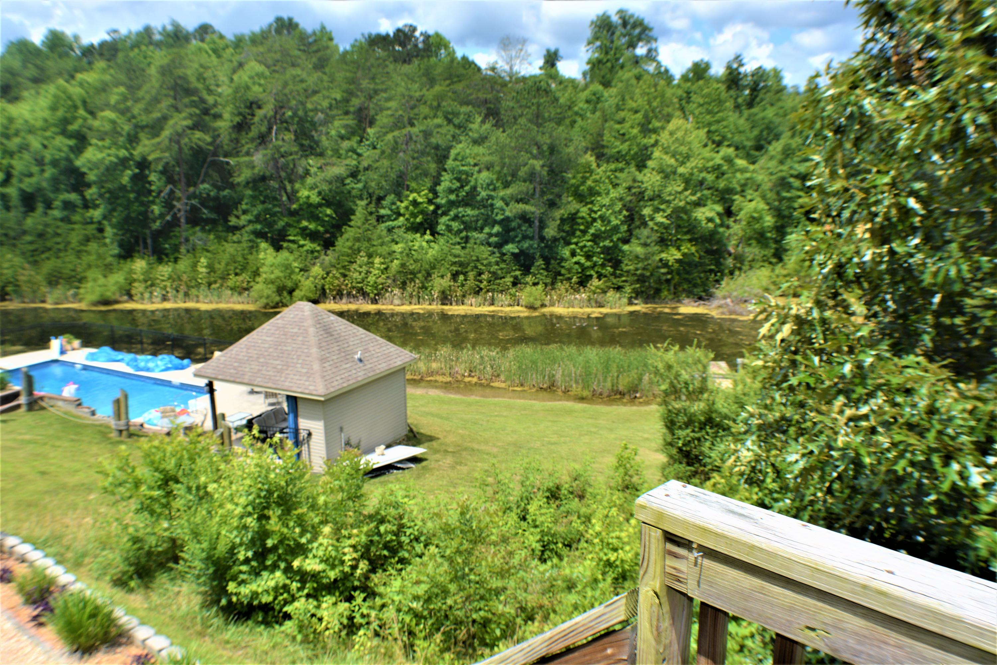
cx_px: 498
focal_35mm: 39
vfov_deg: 34.2
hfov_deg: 49.6
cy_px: 332
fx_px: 1080
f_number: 9
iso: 100
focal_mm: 26
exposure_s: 1/320
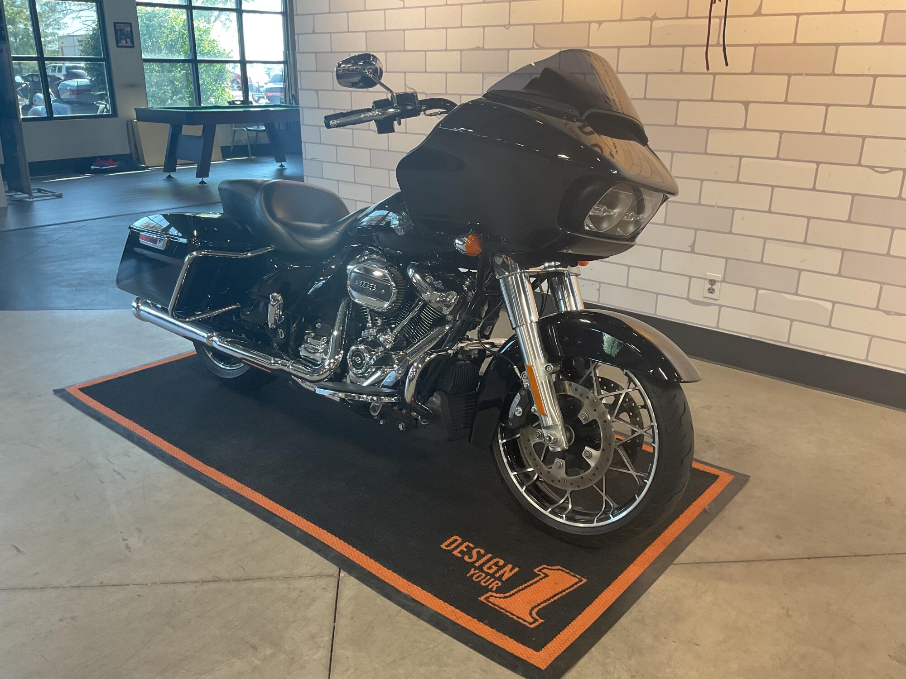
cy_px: 340
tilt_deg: -20.3
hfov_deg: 61.7
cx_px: 453
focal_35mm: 29
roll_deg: +0.4
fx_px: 759
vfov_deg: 48.2
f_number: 1.8
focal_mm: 3
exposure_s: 1/50
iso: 64
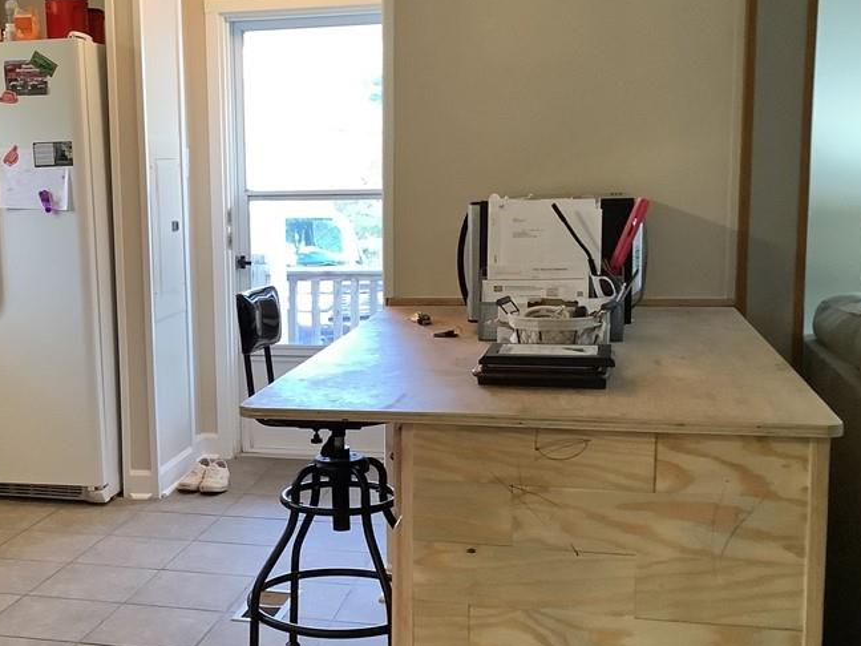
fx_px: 1219
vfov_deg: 29.7
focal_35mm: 49
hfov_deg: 38.3
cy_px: 355
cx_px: 264
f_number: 2.4
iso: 500
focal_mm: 3.3
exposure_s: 1/25
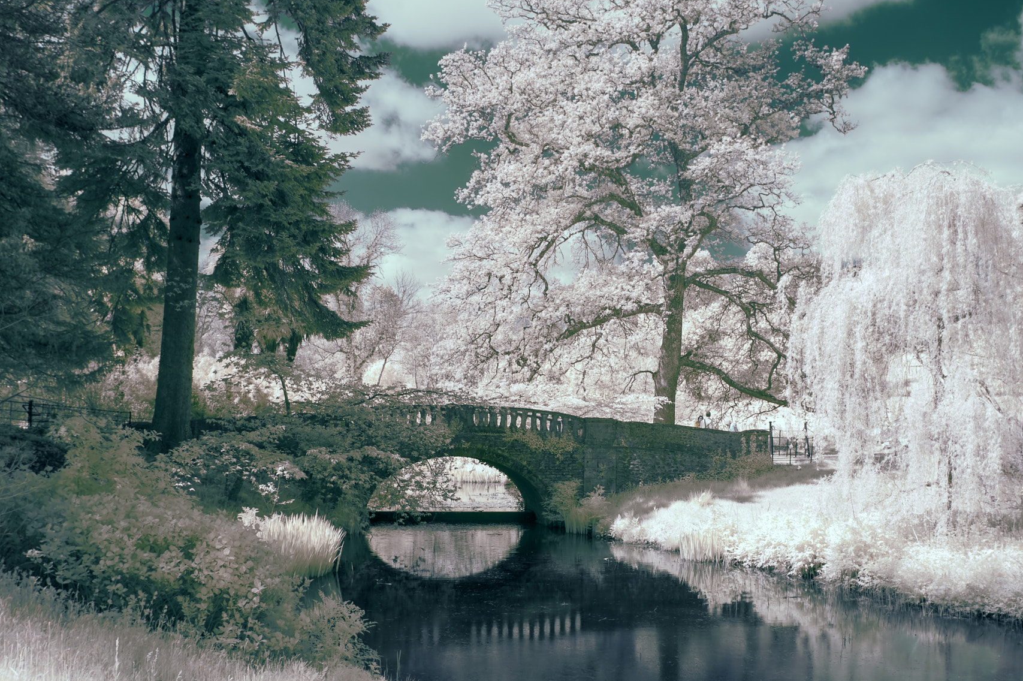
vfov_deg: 31.8
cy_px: 403
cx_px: 537
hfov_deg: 46.4
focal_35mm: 42
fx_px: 1193
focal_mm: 35
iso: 200
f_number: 16
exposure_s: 1/60
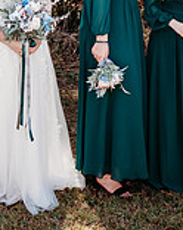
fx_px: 571
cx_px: 12
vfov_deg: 21.2
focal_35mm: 84
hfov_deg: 17.9
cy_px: -46
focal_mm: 24
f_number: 2.2
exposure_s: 1/800
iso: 160
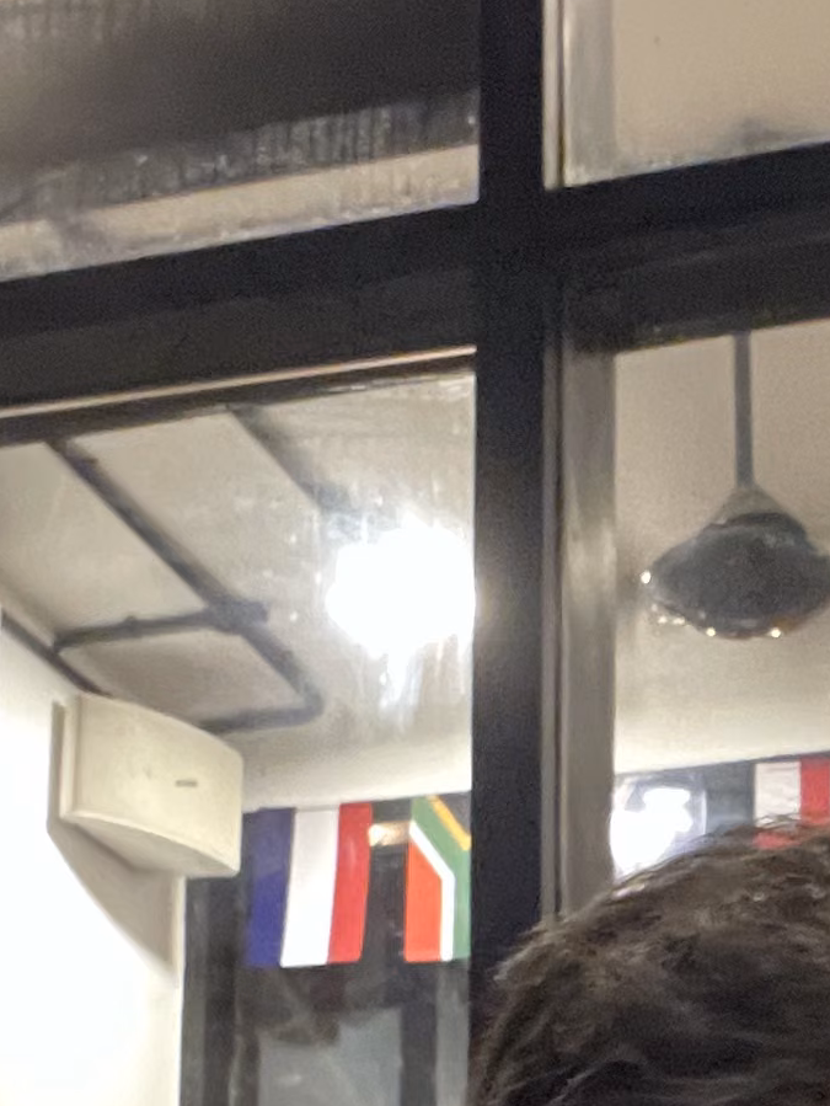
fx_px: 3291
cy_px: 1128
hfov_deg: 14.2
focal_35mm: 103
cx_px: 829
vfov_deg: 18.5
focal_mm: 2.71
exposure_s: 1/25
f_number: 2.2
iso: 800
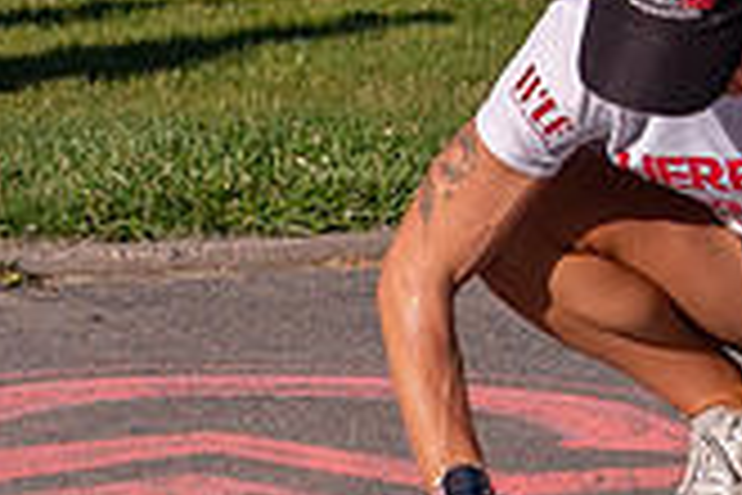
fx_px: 5255
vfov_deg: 5.4
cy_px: 257
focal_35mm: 255
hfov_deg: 8.1
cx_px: 172
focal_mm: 46
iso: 500
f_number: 7.1
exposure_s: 1/3200
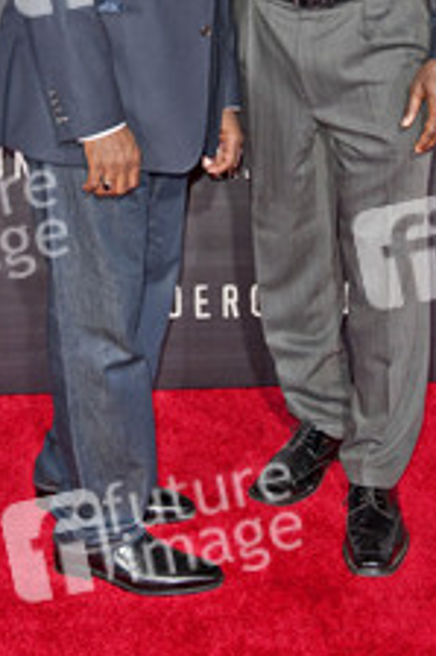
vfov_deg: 28.8
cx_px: 238
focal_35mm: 68
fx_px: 1237
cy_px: 94
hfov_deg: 20.0
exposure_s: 1/400
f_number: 4.5
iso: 800
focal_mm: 38
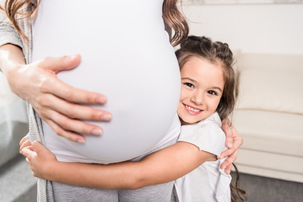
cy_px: 101
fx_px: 261
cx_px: 152
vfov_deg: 42.4
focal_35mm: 31
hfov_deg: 60.3
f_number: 4
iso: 100
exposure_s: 1/200
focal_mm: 31
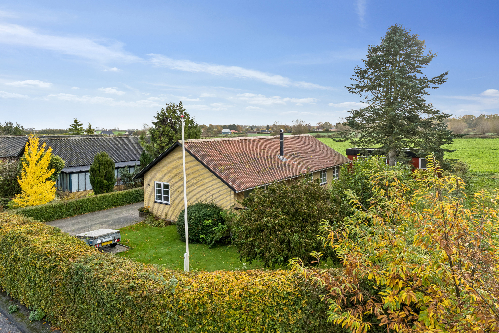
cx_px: 250
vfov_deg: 54.6
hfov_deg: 75.5
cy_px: 166
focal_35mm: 23
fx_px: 322
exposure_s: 1/200
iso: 320
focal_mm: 15.5
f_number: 8
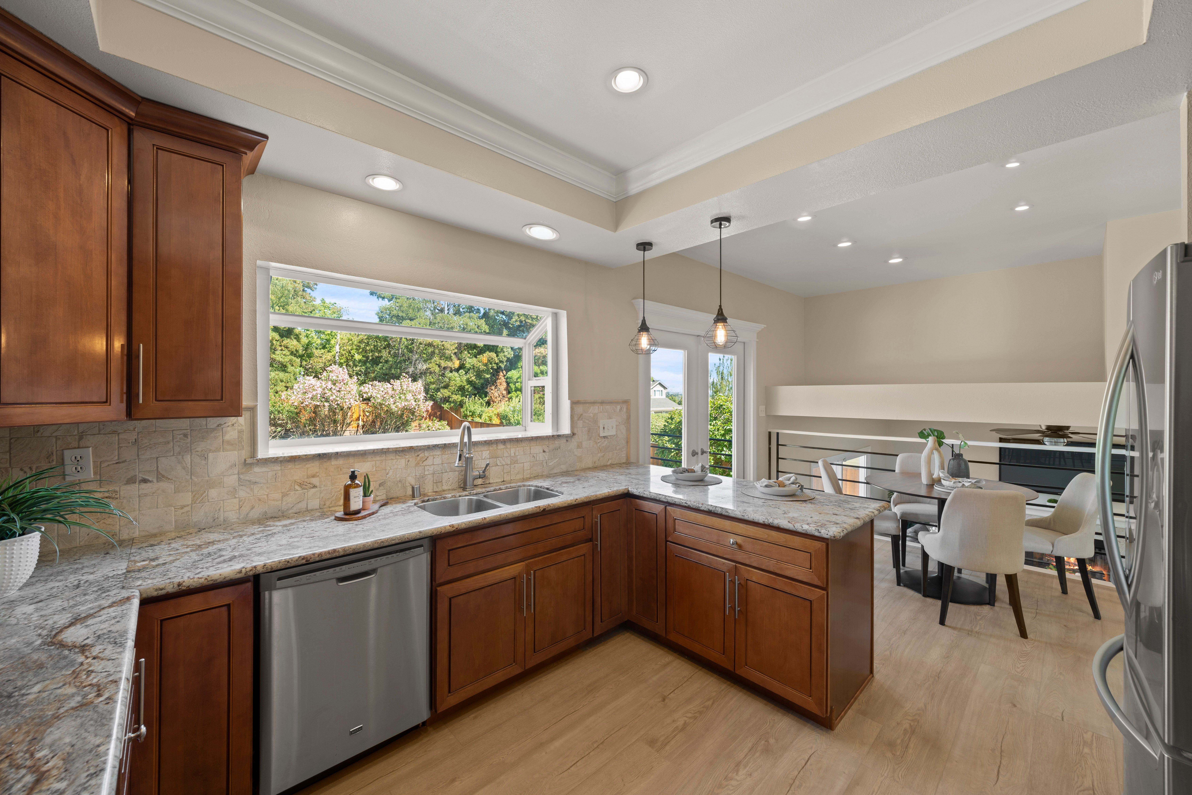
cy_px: 398
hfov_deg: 108.3
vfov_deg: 85.4
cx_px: 596
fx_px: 430
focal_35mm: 13
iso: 100
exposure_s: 1/2
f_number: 8
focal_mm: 13
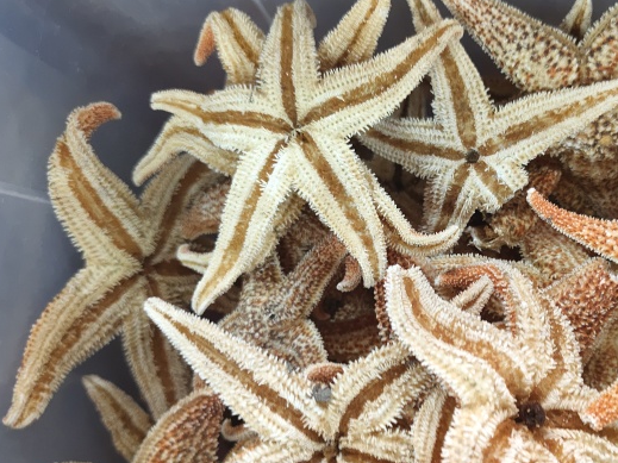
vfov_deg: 38.5
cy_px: 280
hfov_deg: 48.9
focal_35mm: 37
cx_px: 435
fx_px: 660
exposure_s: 1/100
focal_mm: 5.56
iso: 594
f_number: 1.88
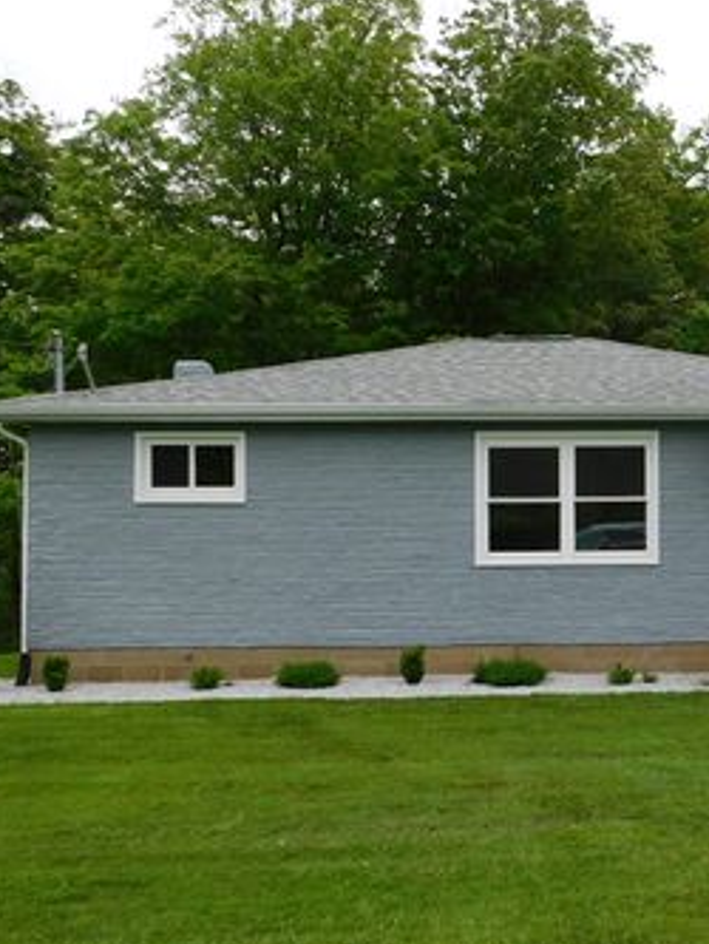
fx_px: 1146
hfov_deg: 32.5
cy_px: 520
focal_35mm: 42
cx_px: 649
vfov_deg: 44.7
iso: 125
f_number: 3.2
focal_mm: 4.9
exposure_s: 1/800
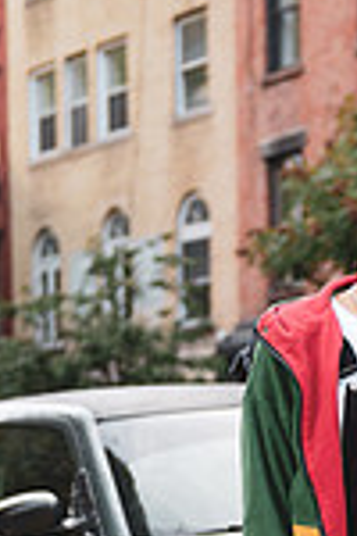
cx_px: 446
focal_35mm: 144
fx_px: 2142
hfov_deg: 9.4
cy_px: 661
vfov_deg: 13.8
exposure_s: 1/400
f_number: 2.8
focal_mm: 48
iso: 200
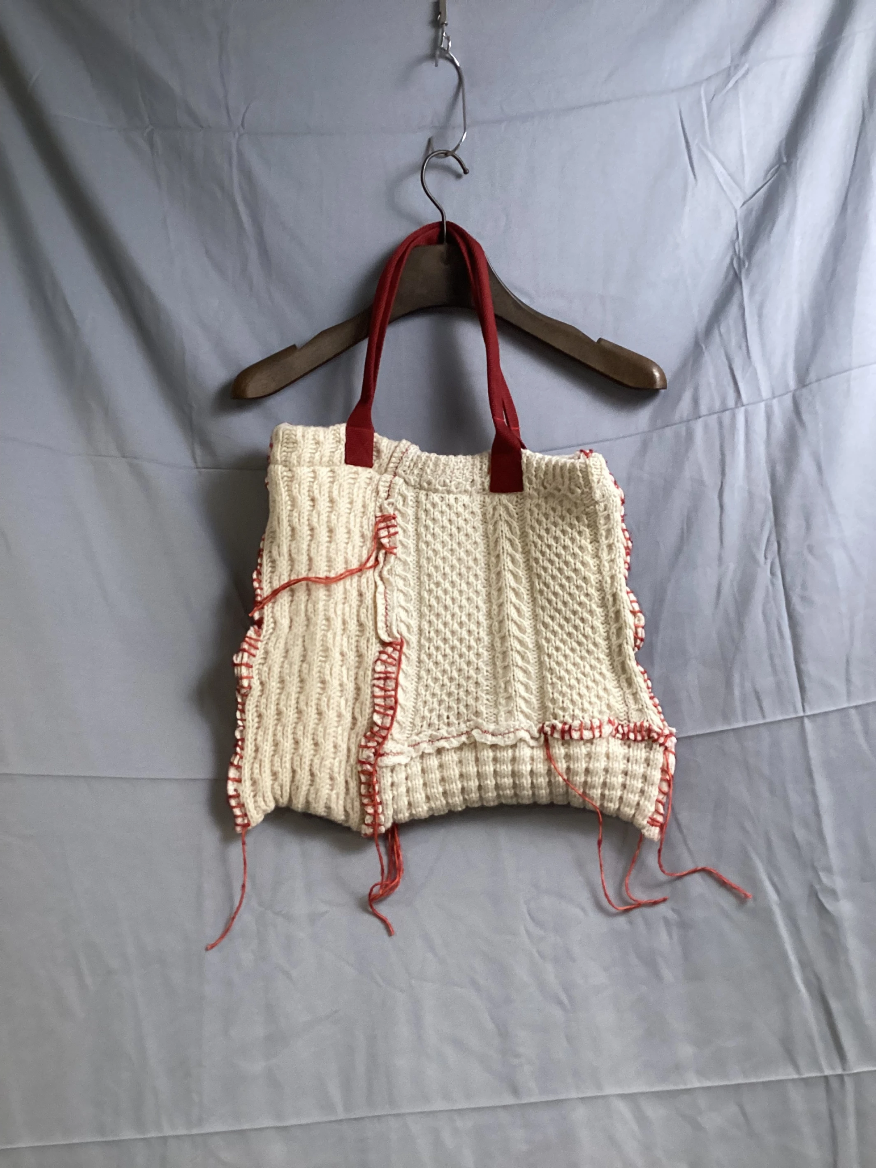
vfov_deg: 58.4
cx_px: 438
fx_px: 1046
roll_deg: +1.3
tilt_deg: -1.3
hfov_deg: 45.4
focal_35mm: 31
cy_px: 584
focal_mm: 3.3
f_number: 2.4
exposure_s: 1/60
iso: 200
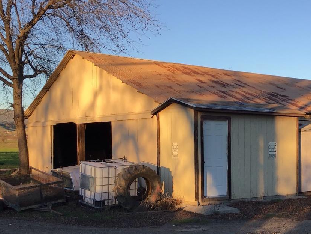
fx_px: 503
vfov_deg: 25.8
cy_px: 179
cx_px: 267
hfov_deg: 32.9
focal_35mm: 56
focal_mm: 3.3
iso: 25
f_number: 2.4
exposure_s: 1/348
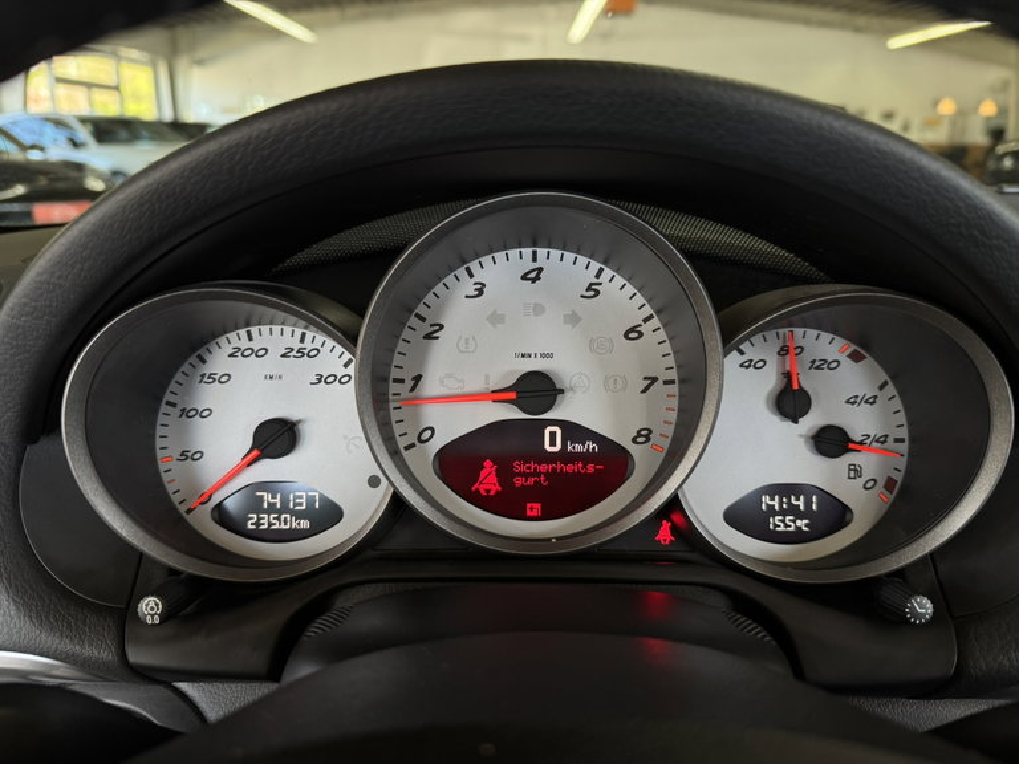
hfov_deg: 71.6
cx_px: 510
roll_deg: -0.8
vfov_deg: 56.8
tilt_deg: -16.6
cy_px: 382
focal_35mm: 24
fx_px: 706
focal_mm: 6.76
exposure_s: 1/121
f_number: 1.78
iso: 125
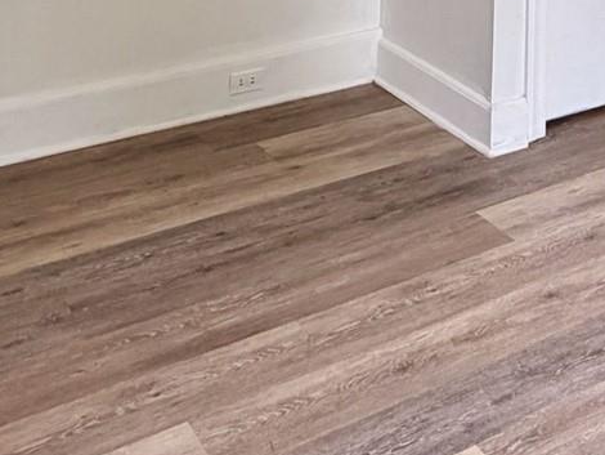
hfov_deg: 30.9
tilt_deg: -0.3
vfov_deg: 19.4
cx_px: 484
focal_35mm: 61
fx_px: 1067
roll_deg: -1.1
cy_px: -309
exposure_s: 1/60
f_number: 2.2
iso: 160
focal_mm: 2.22
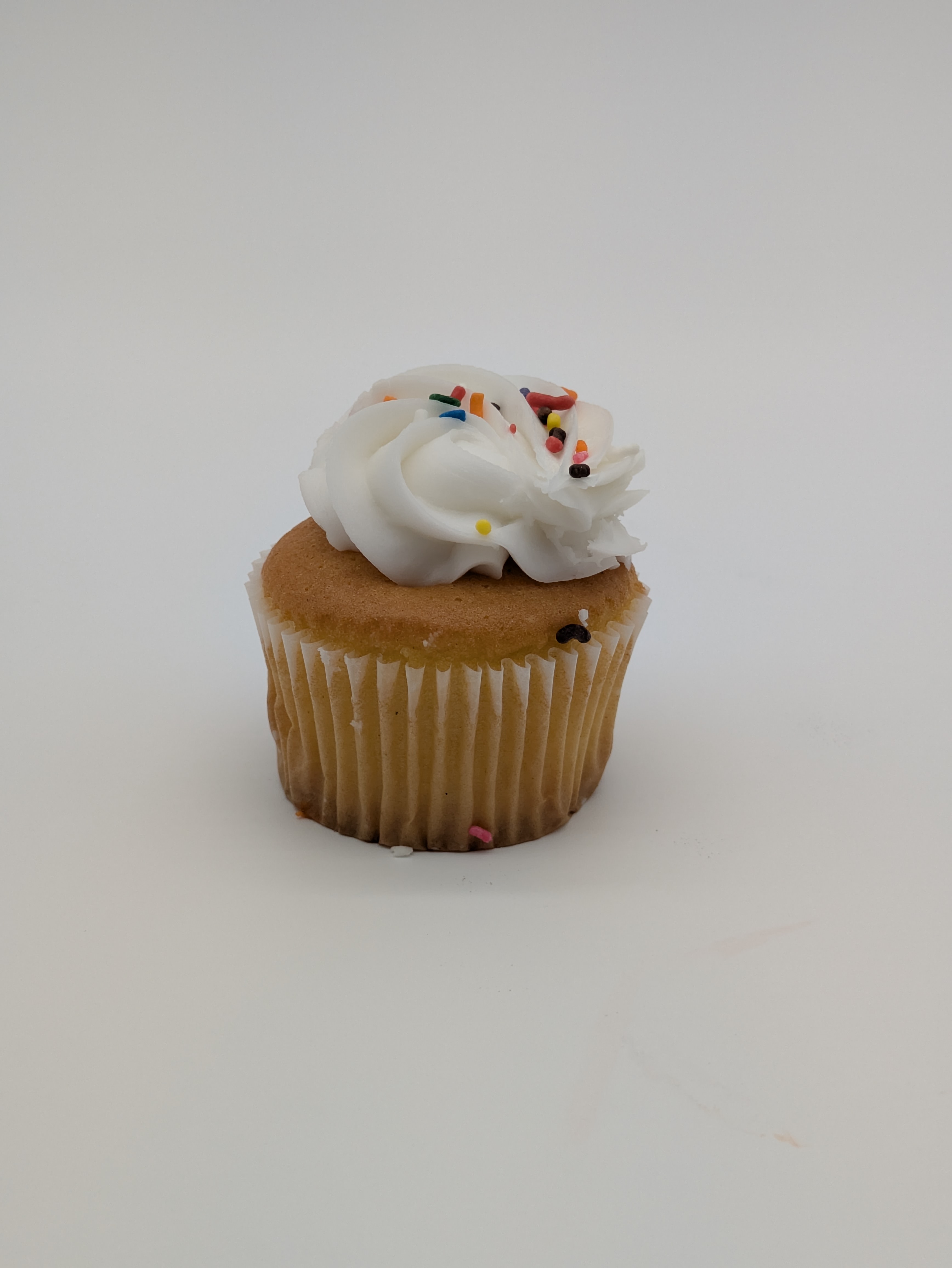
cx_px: 476
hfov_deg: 28.6
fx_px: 1869
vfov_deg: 37.5
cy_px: 634
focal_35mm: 51
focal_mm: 5.43
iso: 63
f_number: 1.89
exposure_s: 1/787
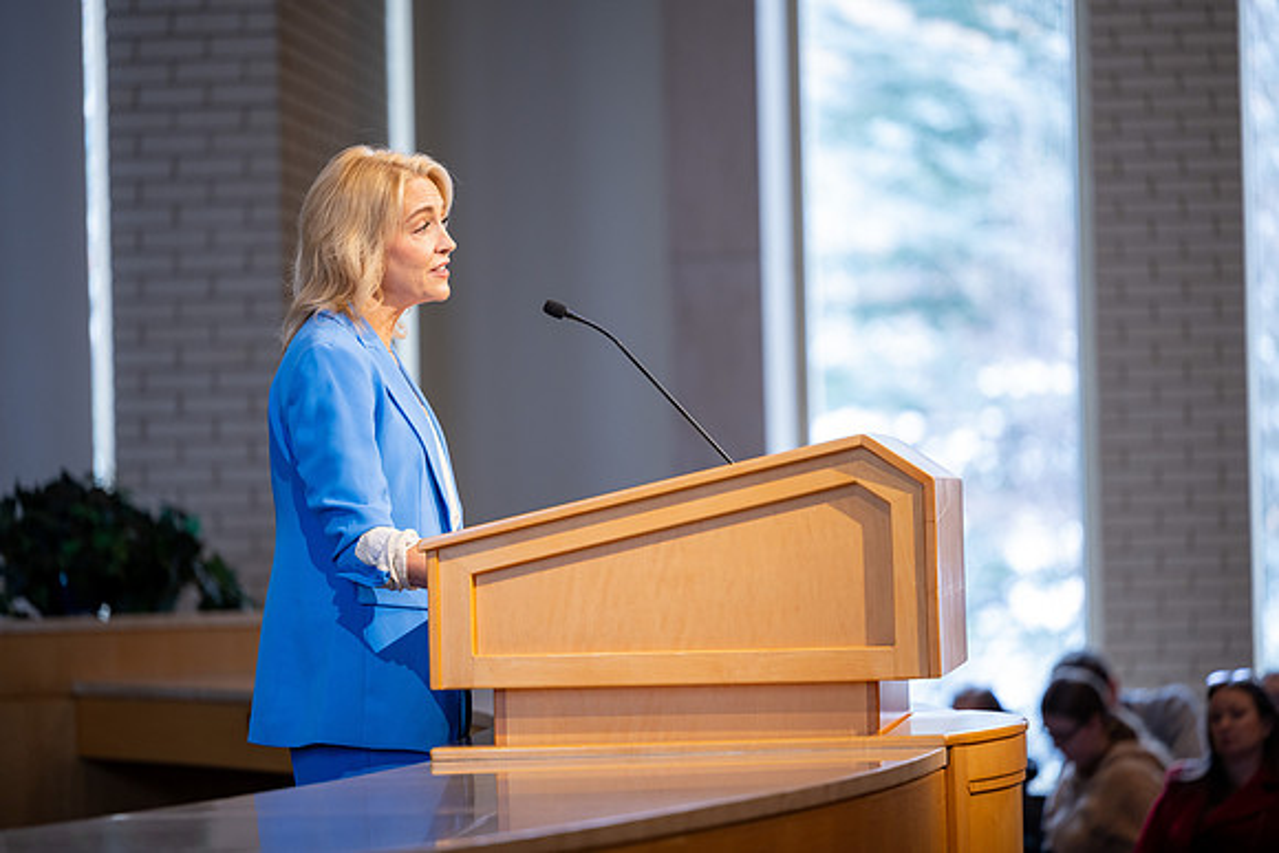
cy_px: 426
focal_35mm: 175
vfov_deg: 7.9
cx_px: 640
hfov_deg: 11.7
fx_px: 6219
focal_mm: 175
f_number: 2.8
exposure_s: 1/125
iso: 320
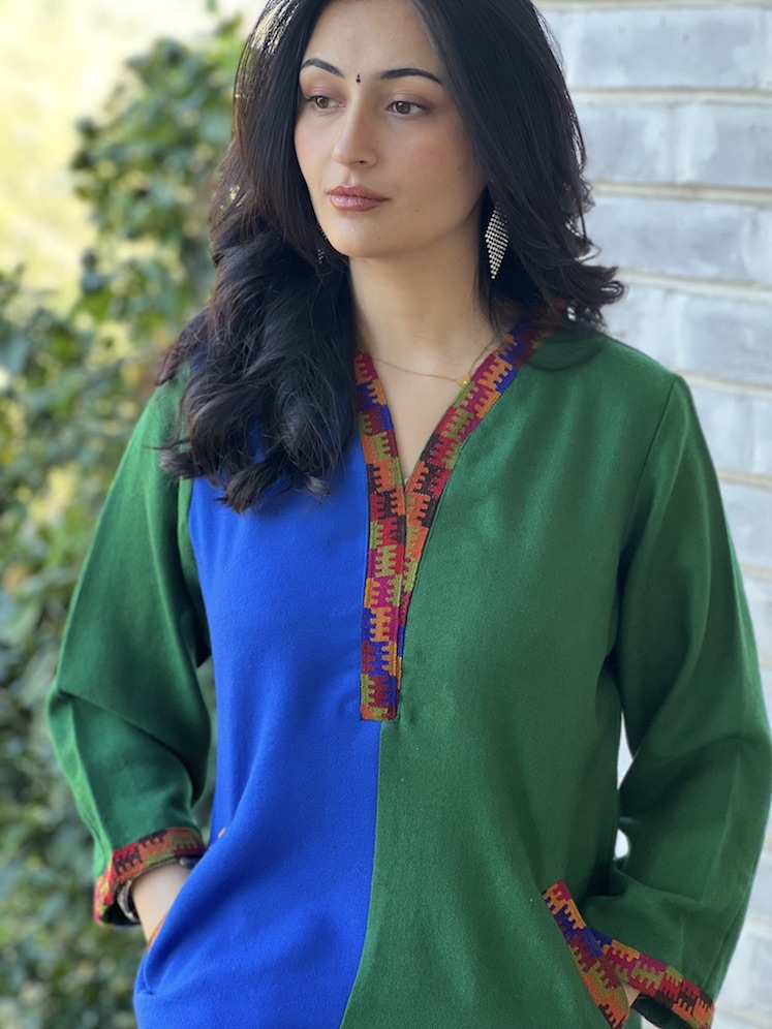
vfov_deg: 25.3
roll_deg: -0.7
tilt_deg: -11.5
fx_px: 2290
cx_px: 386
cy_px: 514
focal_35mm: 77
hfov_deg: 19.1
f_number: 2.8
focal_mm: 9
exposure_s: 1/121
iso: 200
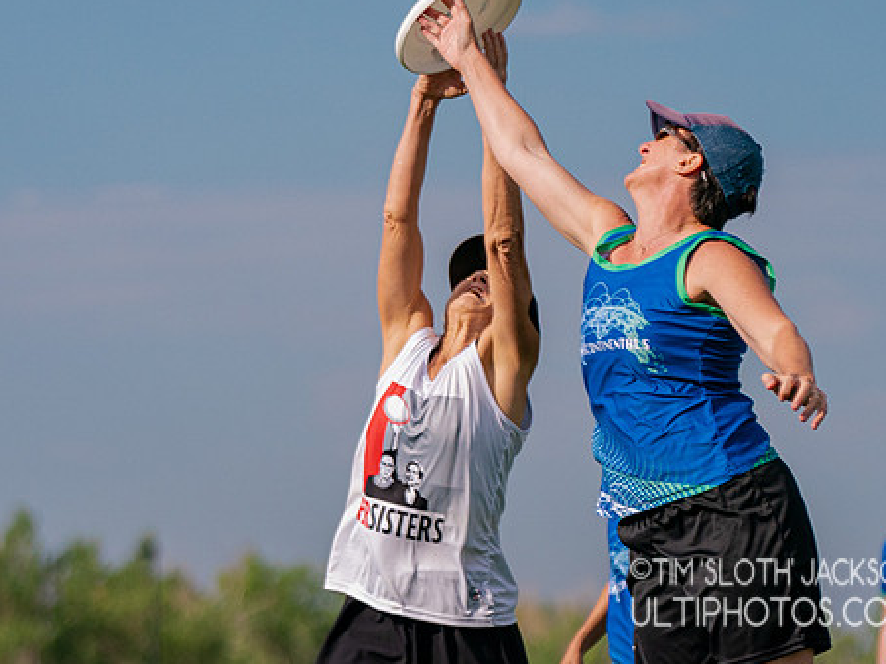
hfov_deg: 6.7
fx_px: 7521
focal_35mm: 294
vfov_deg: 5.0
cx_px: 521
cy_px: 482
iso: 500
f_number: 2.8
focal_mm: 117
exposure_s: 1/10000
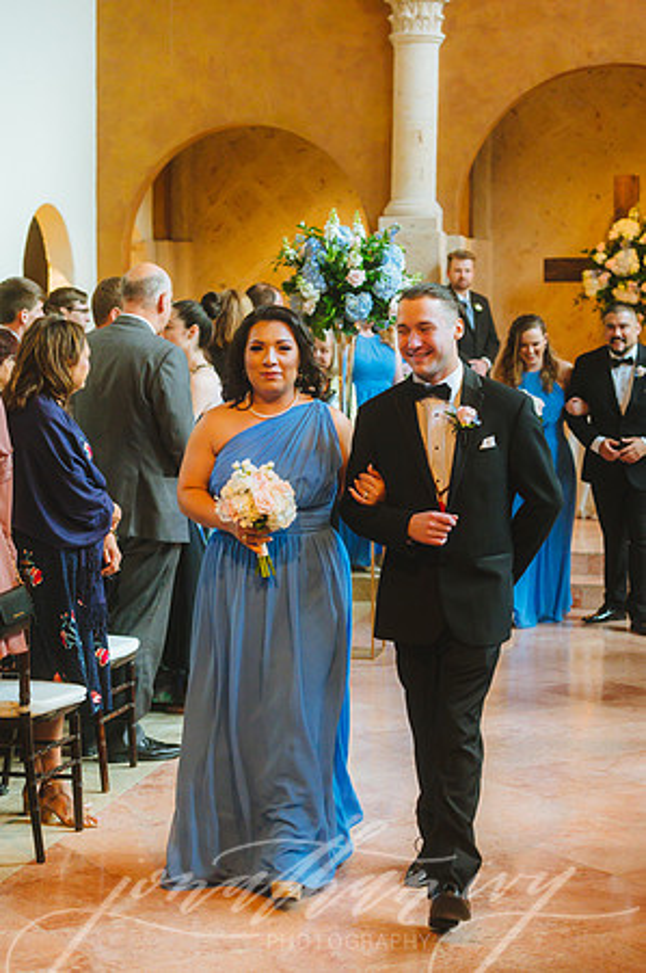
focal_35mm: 70
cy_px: 486
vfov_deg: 28.9
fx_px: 1888
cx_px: 323
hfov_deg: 19.4
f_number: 2.8
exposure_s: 1/160
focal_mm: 70
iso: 4000
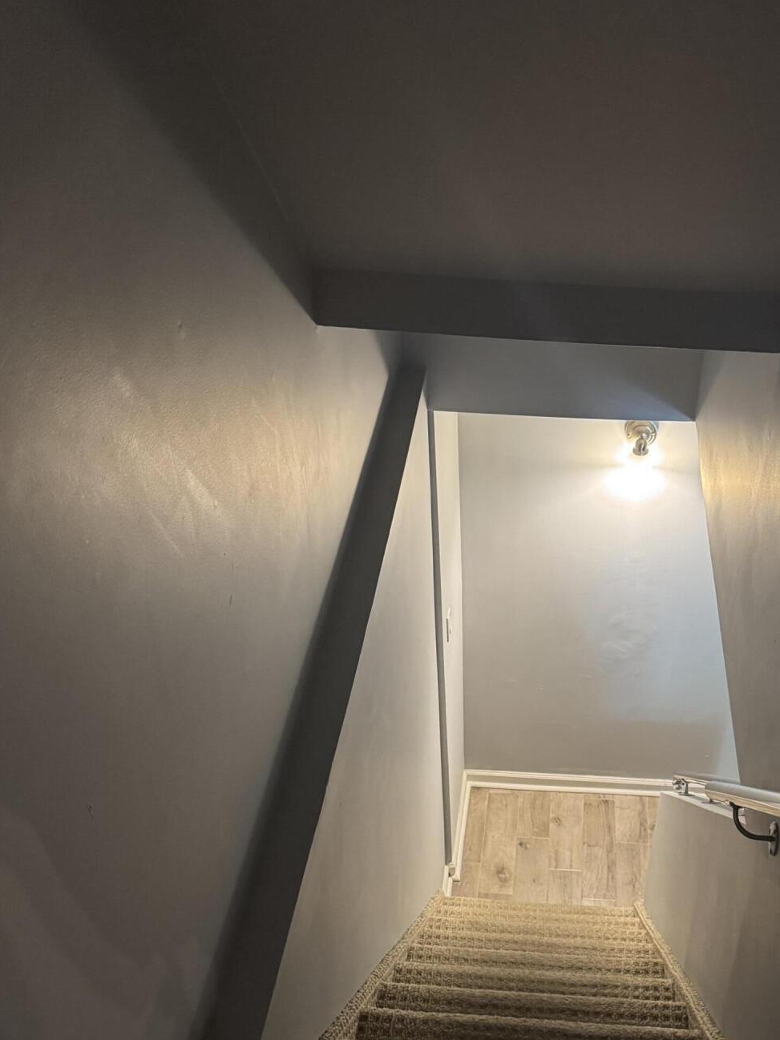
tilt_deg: -42.3
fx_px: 1111
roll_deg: -0.2
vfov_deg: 49.2
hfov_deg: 38.3
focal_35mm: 37
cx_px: 516
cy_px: 701
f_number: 1.78
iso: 800
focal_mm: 6.76
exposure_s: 1/40
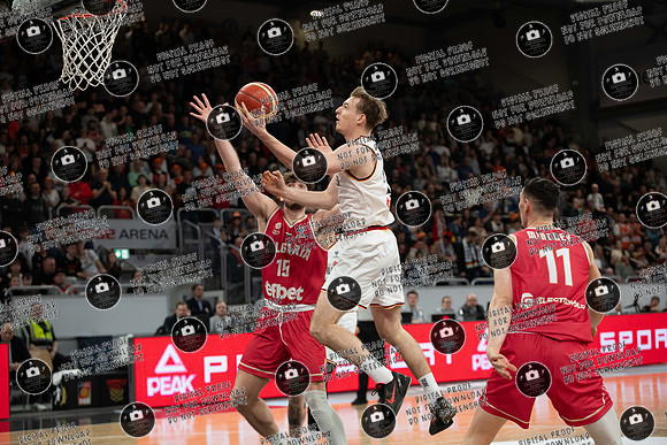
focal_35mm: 70
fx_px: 1297
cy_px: 222
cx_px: 334
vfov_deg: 19.5
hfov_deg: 28.8
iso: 1250
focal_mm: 70
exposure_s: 1/1000
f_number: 3.2
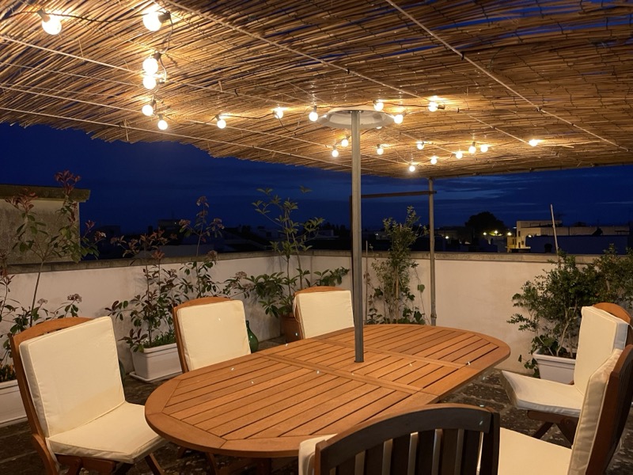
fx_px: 475
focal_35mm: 26
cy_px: 238
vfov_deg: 53.1
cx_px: 316
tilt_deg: -1.7
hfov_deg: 67.3
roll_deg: +0.7
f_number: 1.6
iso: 500
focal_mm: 5.1
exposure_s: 1/33
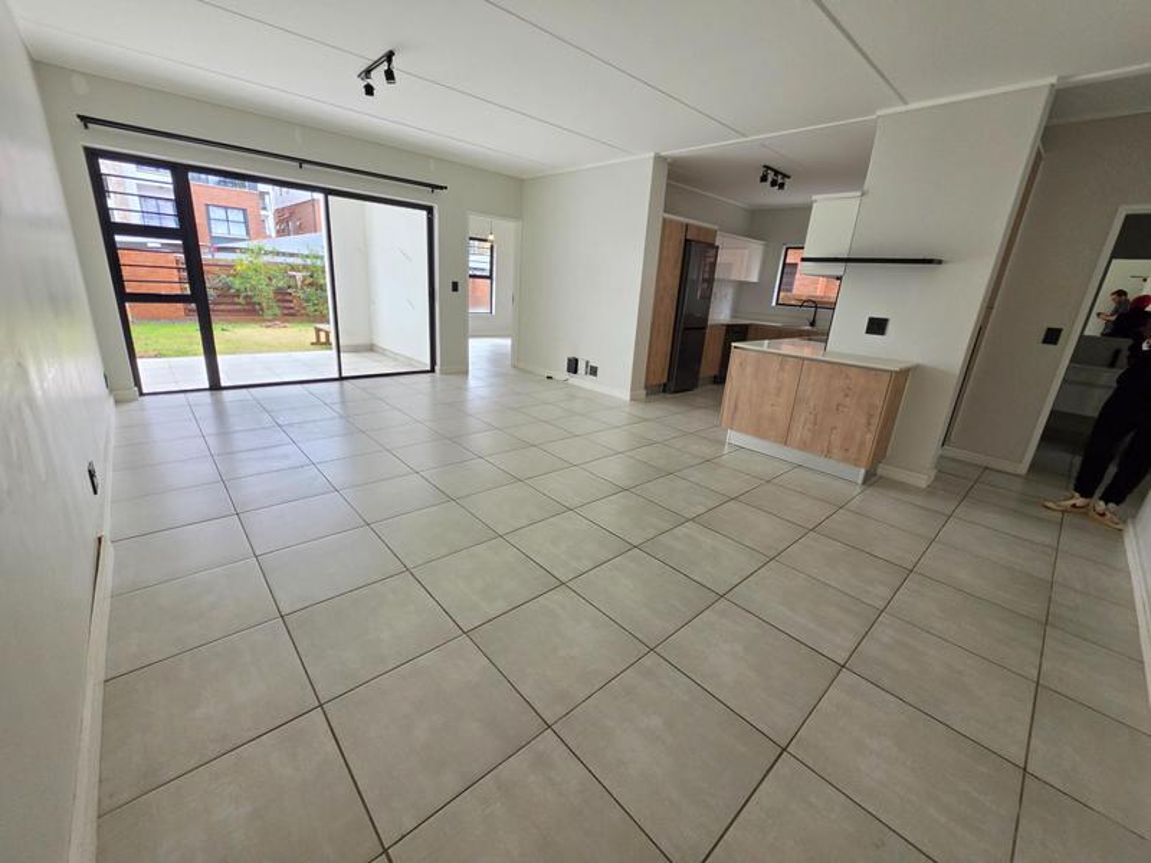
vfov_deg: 89.9
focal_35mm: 13
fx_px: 432
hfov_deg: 106.2
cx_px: 576
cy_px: 432
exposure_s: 1/359
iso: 200
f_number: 1.9
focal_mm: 2.2
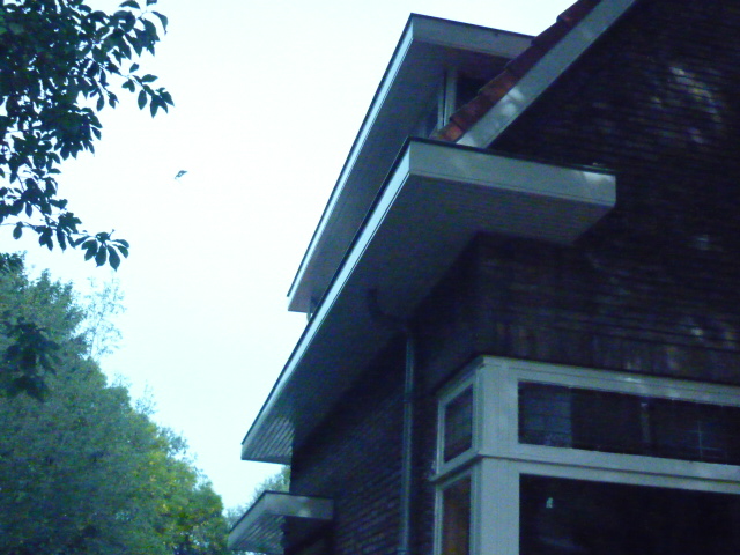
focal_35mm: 43
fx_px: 919
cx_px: 370
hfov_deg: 43.9
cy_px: 278
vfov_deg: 33.6
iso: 1600
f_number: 8
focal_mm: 5.5
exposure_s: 1/1300
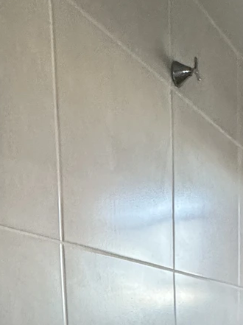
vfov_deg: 26.2
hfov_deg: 23.5
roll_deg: +1.2
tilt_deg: -7.5
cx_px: 204
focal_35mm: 61
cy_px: 438
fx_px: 572
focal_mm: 2.22
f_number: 2.2
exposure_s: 1/60
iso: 640
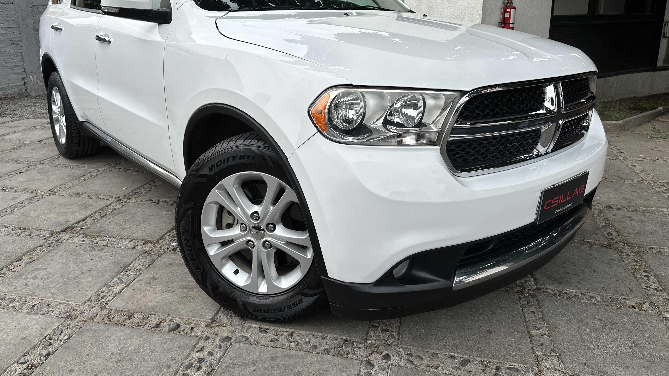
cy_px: 135
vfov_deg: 42.5
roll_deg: -0.1
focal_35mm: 27
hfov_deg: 69.9
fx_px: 479
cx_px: 331
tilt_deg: -12.7
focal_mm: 6.86
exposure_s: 1/2525
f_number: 1.78
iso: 80
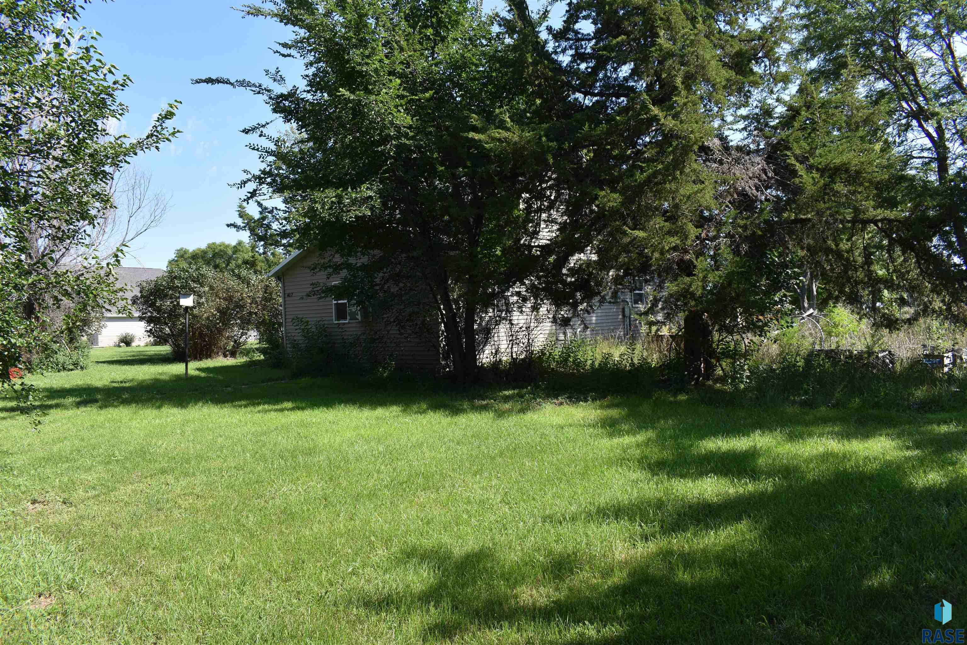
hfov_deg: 67.4
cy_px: 322
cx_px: 484
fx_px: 725
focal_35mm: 27
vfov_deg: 47.9
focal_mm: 18
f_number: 8
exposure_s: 1/250
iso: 200
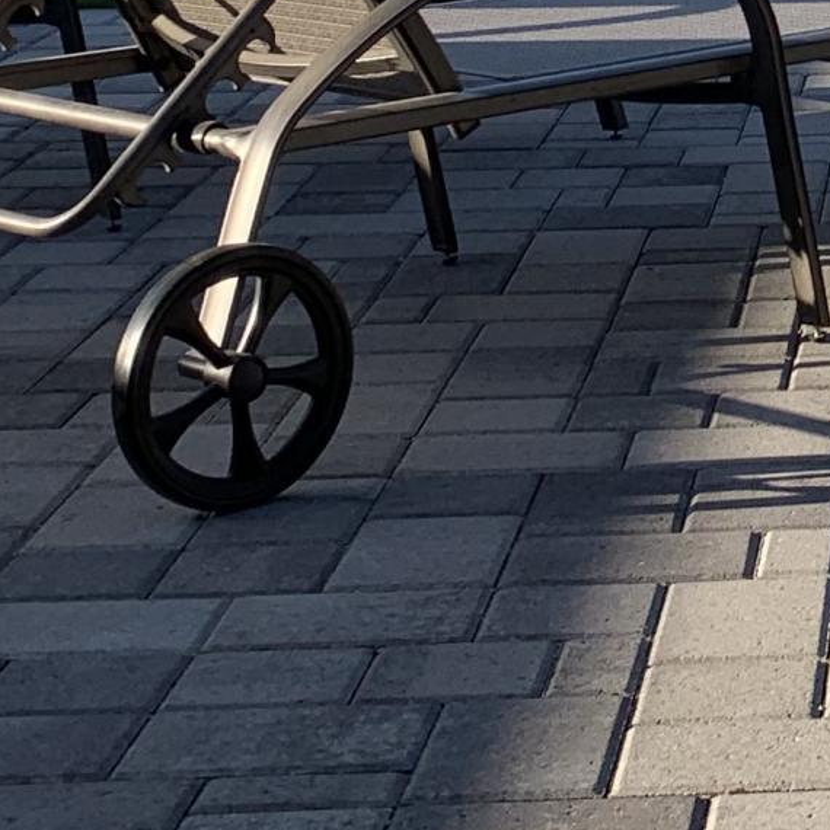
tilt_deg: -3.4
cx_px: 1287
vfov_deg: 13.9
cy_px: -199
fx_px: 3282
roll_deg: -0.7
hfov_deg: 13.5
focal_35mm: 121
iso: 25
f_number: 1.8
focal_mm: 4.25
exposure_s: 1/1447
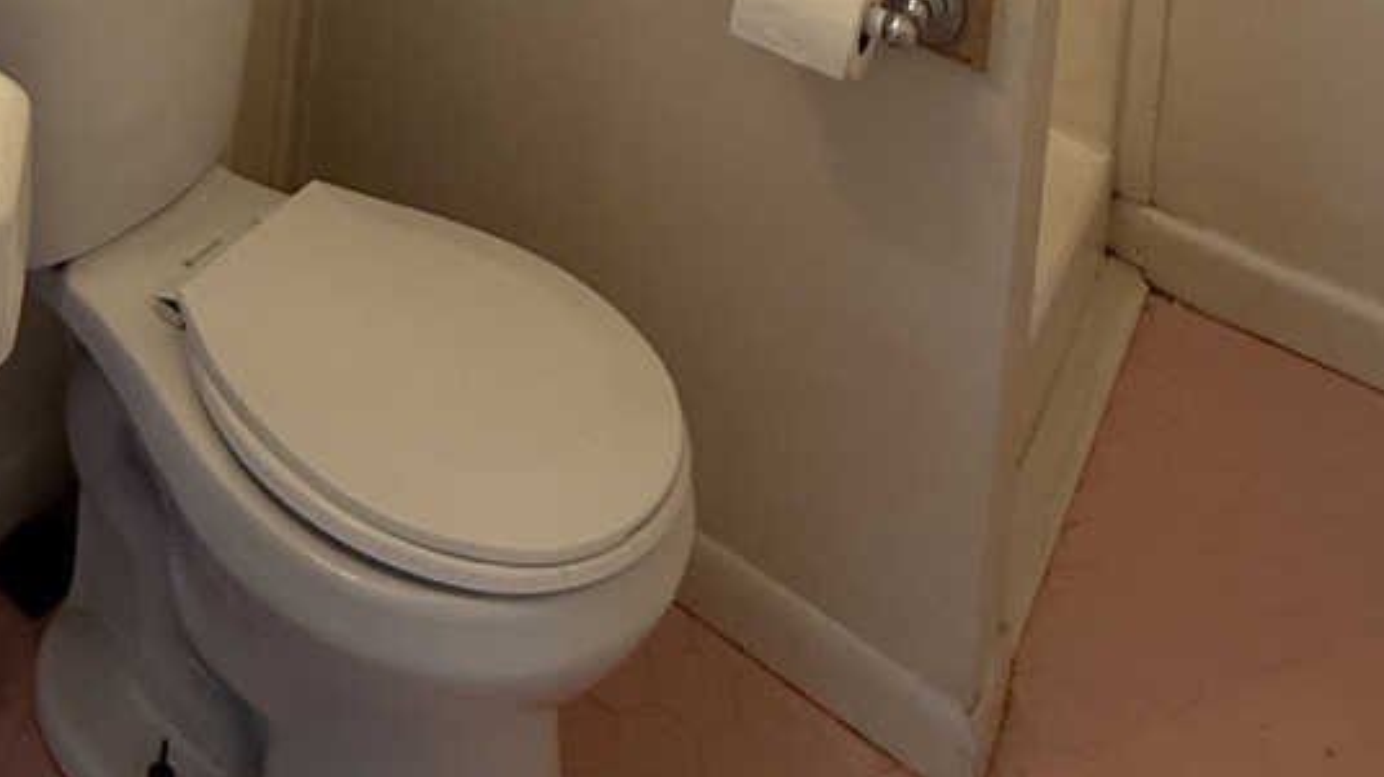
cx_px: 300
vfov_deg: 19.0
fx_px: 1504
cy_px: -746
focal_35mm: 41
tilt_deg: -1.8
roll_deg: -5.3
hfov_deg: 47.1
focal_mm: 2.22
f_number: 2.2
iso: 250
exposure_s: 1/120
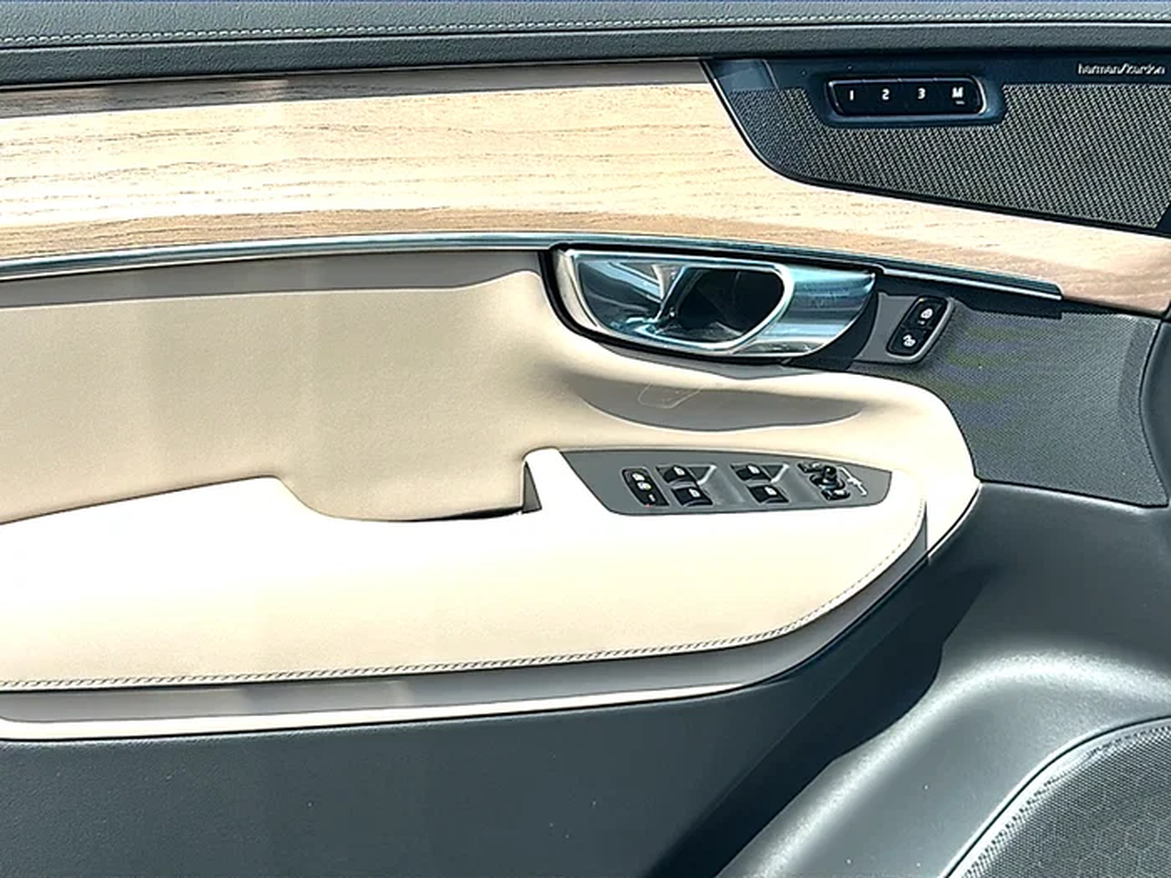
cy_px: 439
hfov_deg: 46.8
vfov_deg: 36.0
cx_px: 586
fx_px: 1353
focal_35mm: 40
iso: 80
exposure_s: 1/3165
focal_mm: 6.86
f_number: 1.78
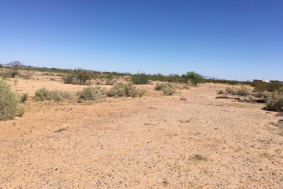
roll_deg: -3.0
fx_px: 244
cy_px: 81
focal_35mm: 31
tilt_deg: -2.8
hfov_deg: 60.3
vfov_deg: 42.2
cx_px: 138
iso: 25
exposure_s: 1/2849
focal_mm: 4.15
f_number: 2.2
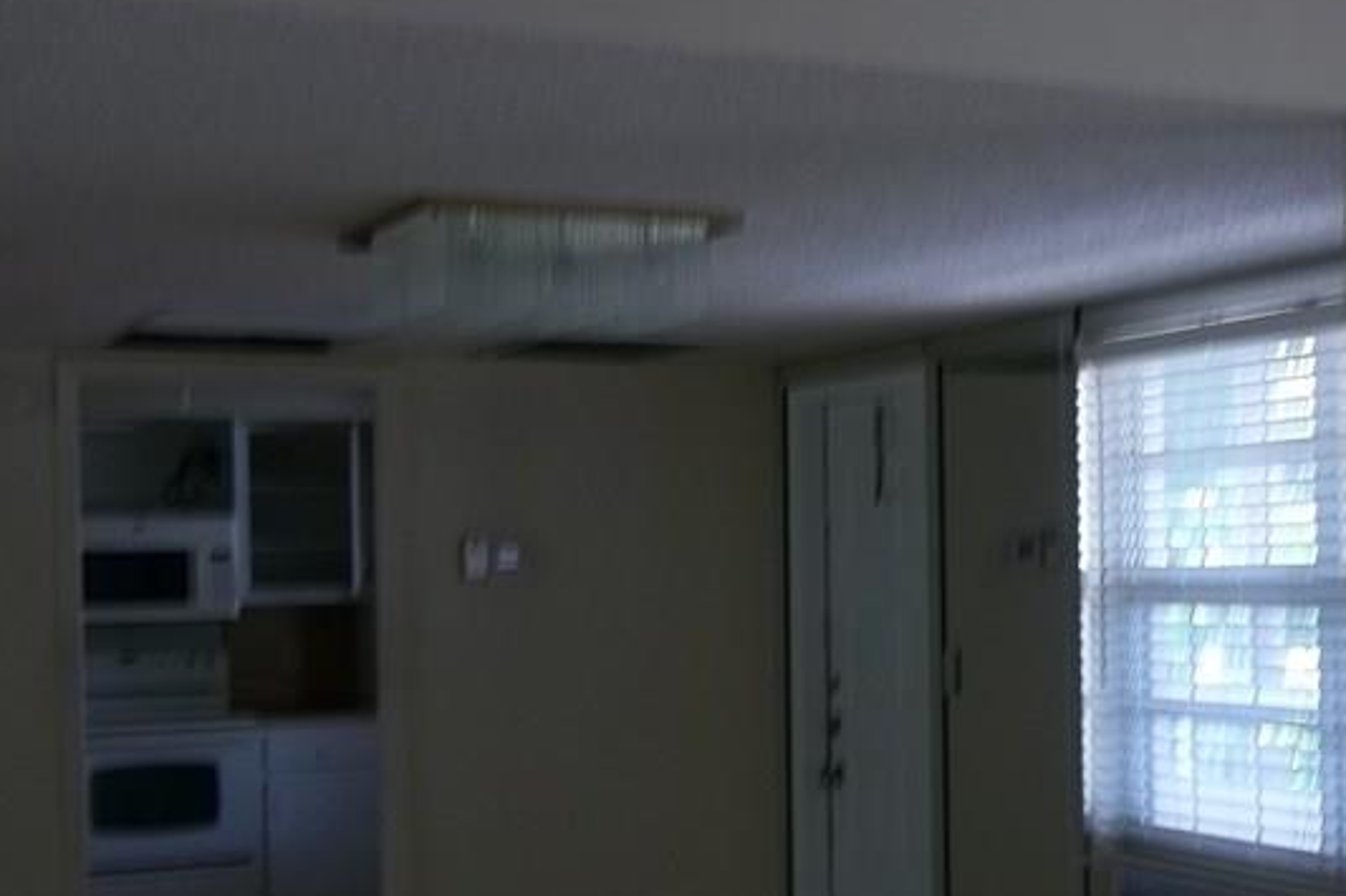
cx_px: 1164
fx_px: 2392
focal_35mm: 64
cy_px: 588
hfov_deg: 30.3
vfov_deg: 21.2
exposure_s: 1/40
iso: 80
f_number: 2.9
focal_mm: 5.7
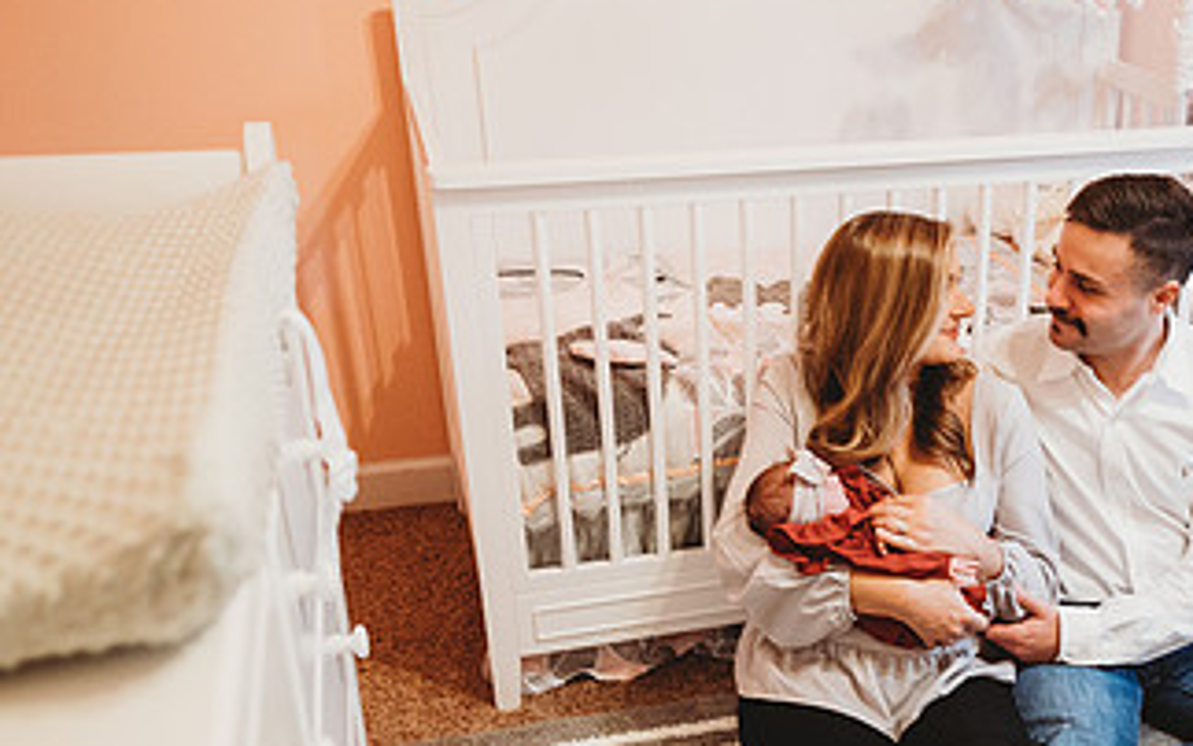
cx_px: 894
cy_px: 541
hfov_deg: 43.8
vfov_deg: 28.9
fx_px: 1431
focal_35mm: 44
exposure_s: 1/160
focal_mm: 24
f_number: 1.8
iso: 1250
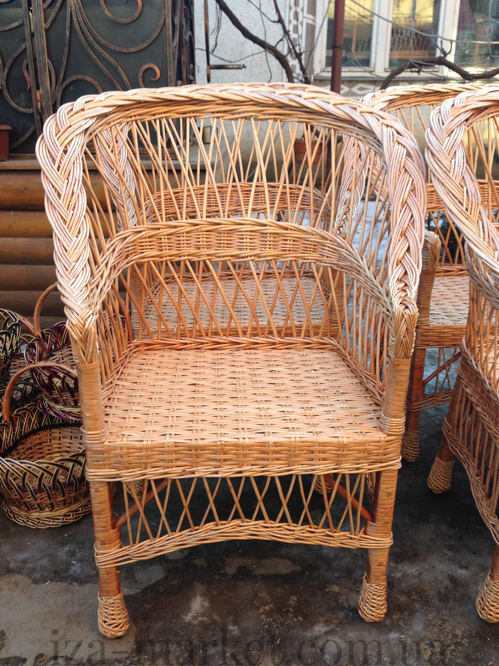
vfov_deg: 55.4
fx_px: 634
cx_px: 250
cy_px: 333
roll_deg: -1.1
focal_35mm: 33
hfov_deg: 42.9
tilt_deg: -21.2
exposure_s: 1/120
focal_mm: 4.12
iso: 50
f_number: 2.4
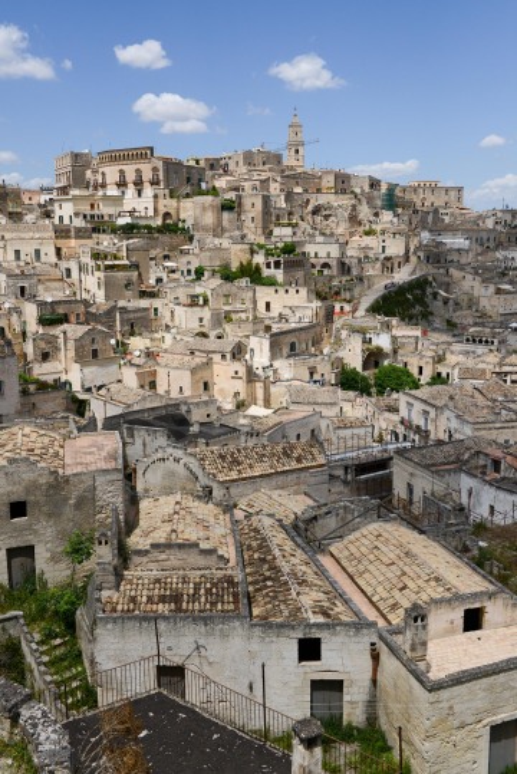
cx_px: 258
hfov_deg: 37.9
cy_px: 387
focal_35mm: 35
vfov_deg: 54.4
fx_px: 753
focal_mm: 35
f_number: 10
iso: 320
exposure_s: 1/1600
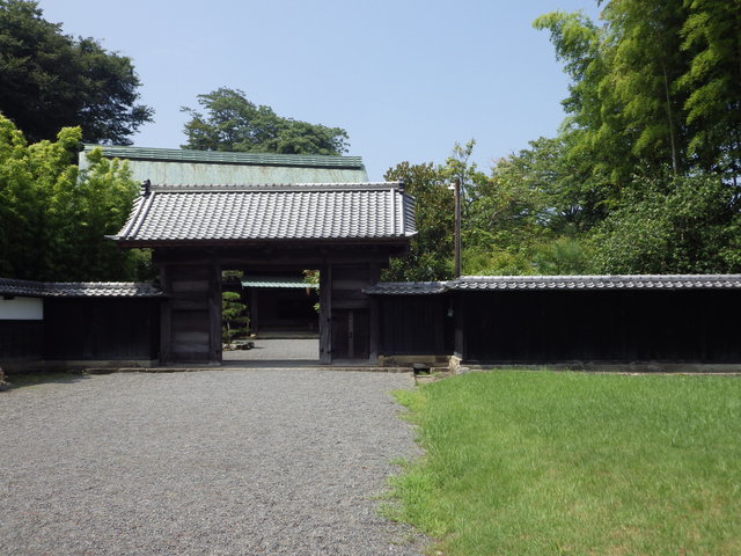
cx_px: 370
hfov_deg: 45.8
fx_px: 878
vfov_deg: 35.1
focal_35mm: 41
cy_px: 278
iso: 100
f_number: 3.6
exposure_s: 1/800
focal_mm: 7.4
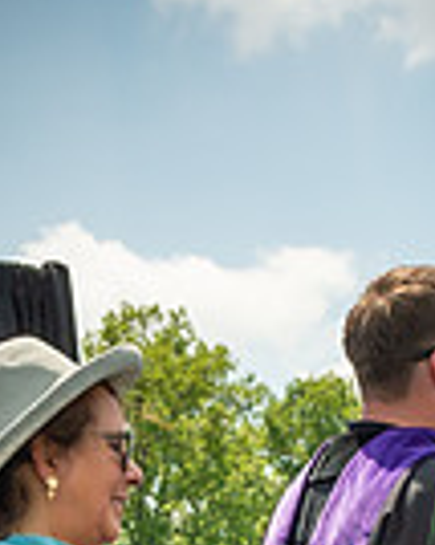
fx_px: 3238
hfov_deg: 7.7
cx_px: 292
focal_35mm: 201
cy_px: 1009
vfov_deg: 9.1
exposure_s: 1/800
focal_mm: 24
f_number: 7.1
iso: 200
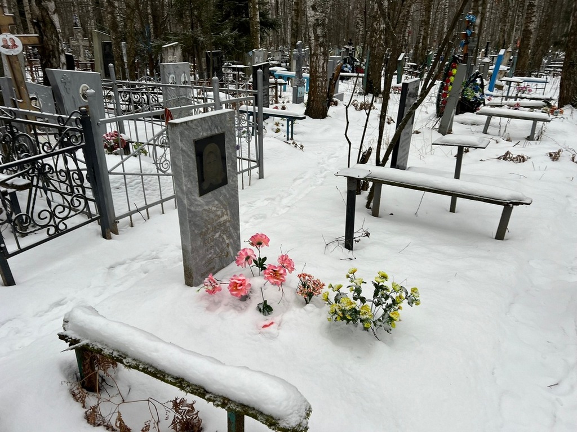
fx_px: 433
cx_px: 288
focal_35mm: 26
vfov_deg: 53.1
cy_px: 216
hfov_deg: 67.3
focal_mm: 5.7
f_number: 1.5
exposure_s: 1/189
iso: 40
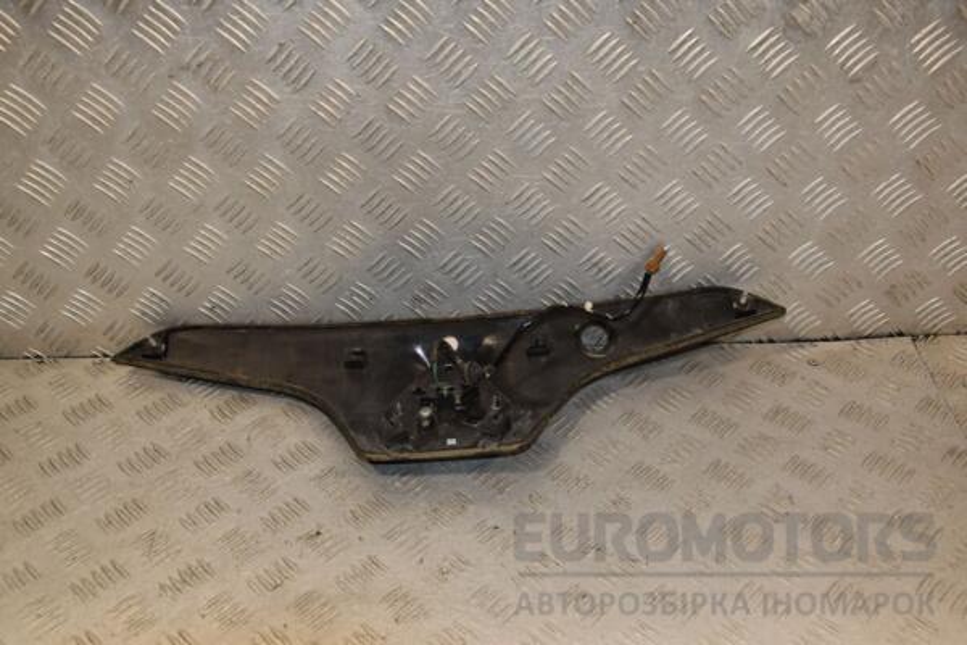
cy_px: 322
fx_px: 1007
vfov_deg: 35.5
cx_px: 484
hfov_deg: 51.3
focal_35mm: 38
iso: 800
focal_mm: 25
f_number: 7.1
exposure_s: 1/200
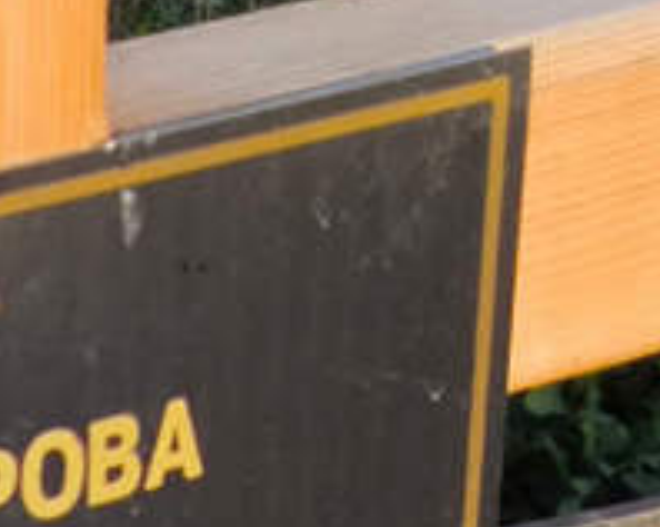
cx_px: -272
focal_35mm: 197
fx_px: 3844
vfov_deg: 7.8
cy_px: 610
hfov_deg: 9.6
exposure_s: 1/877
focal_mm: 4.71
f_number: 1.7
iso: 50
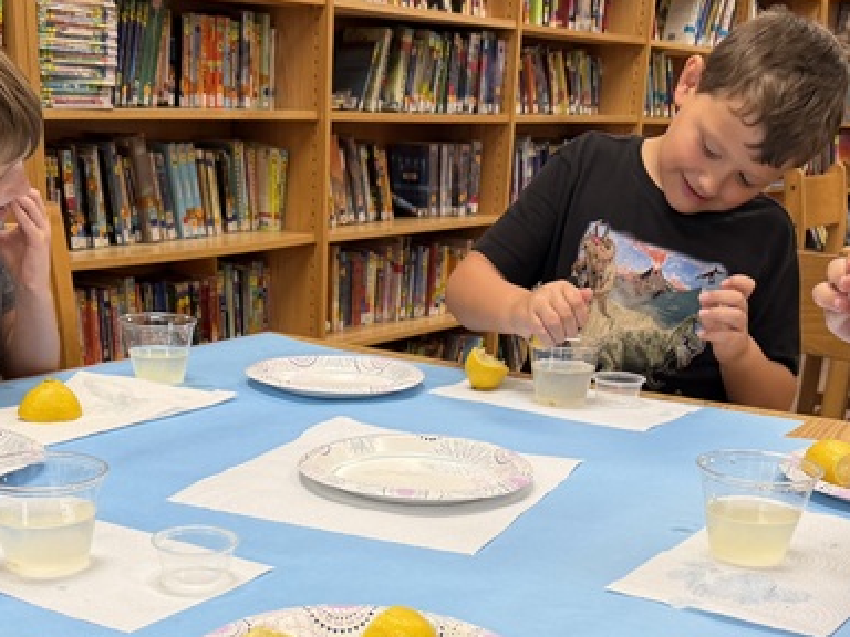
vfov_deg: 27.5
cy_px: 628
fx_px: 1228
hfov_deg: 38.1
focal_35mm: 50
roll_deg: -1.8
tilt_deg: -25.0
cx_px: 379
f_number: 1.78
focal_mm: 6.76
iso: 125
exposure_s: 1/120
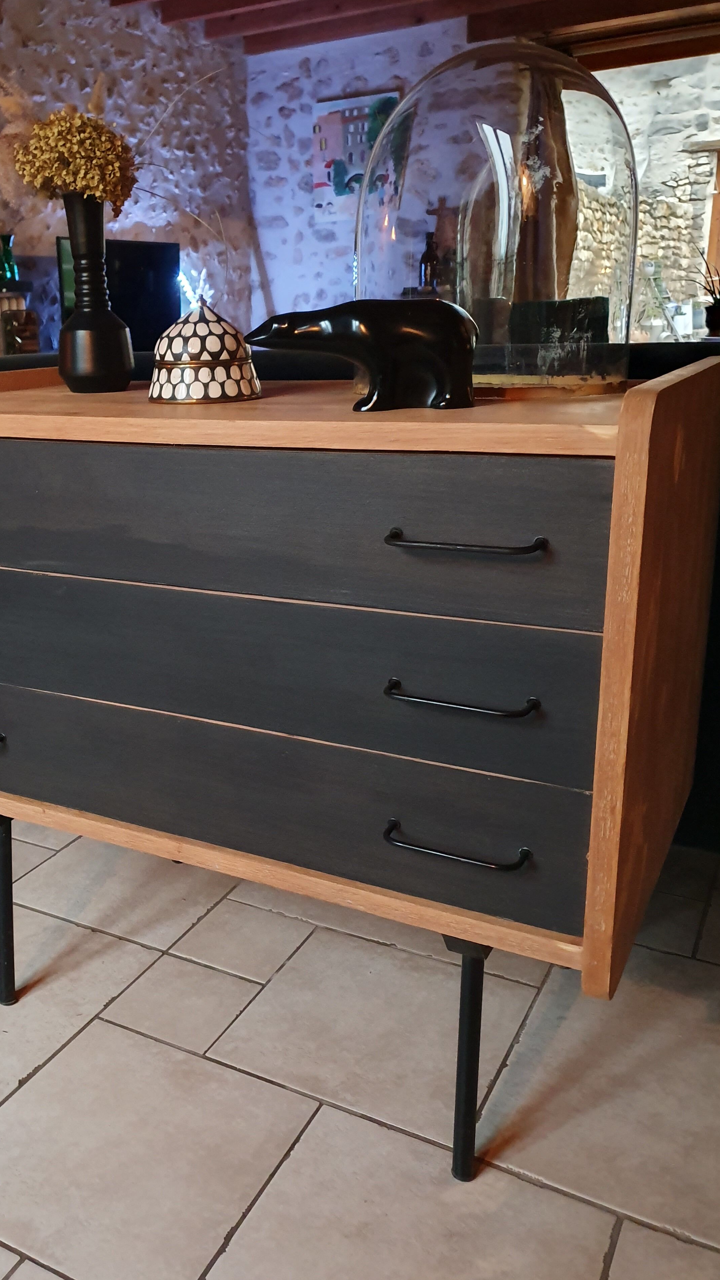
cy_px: 631
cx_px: 231
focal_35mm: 30
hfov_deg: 38.4
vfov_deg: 64.3
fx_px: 1018
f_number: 1.5
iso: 500
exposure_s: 1/33
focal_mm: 4.32
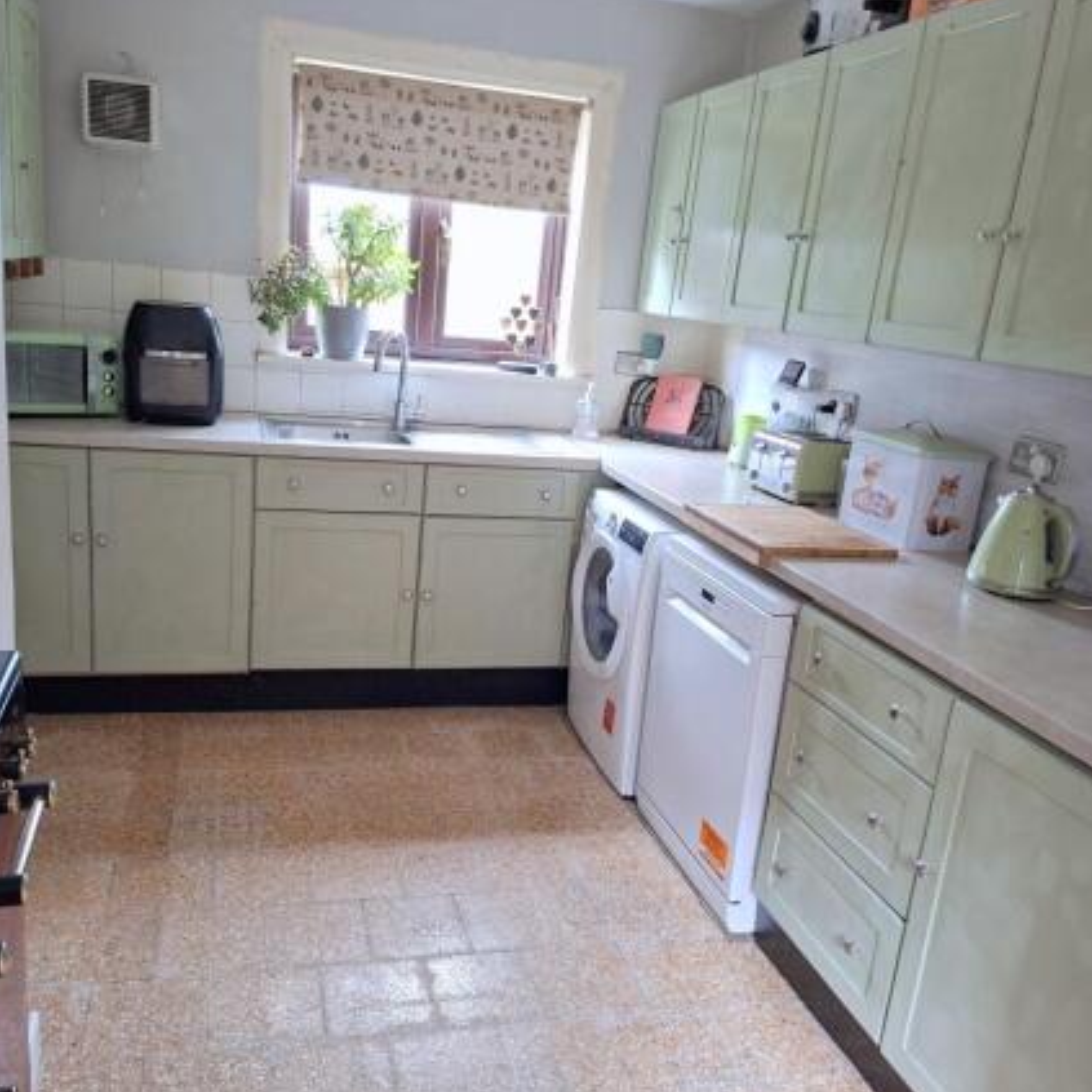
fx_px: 999
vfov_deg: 57.3
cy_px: 554
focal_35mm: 28
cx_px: 481
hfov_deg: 57.1
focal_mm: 5.54
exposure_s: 1/50
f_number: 1.8
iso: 320
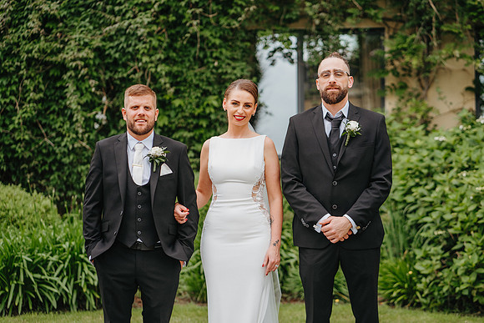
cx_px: 242
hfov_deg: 23.9
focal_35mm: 85
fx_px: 1143
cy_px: 162
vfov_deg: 16.1
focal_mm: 85
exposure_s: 1/640
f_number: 2.8
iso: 125
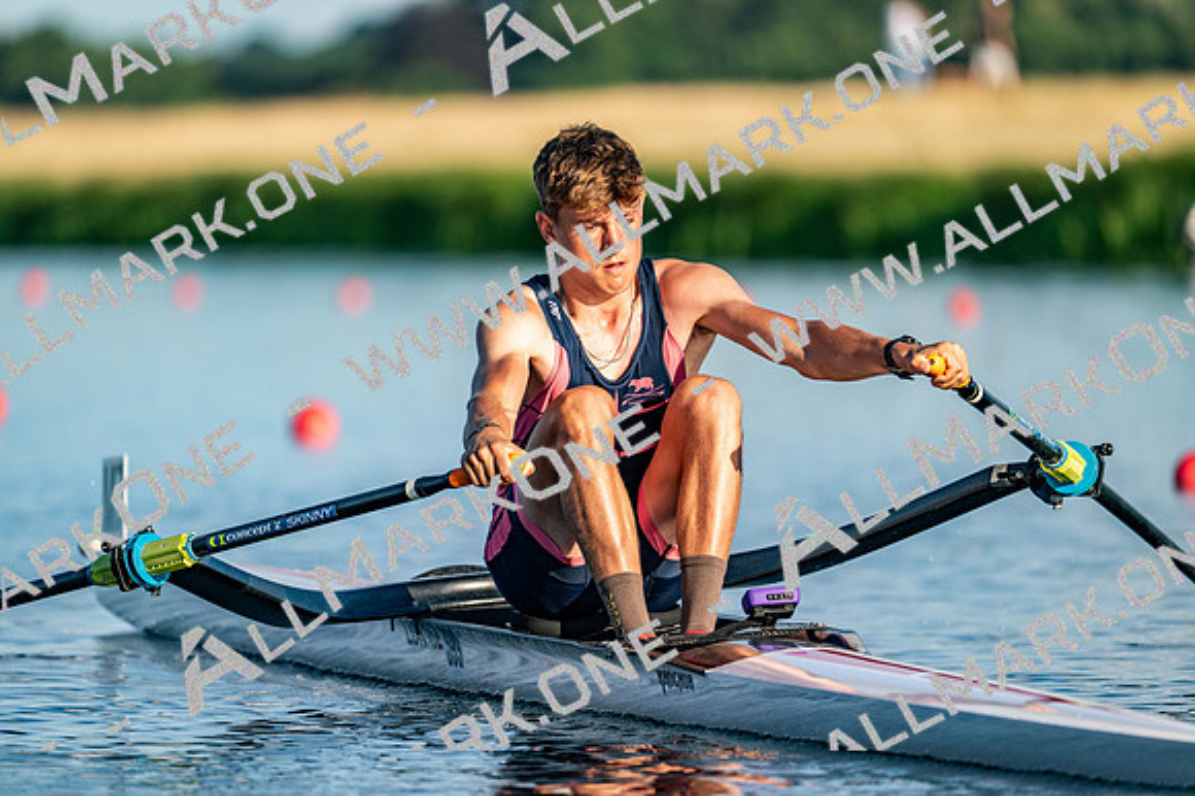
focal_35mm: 400
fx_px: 13273
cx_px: 598
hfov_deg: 5.2
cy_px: 398
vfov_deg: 3.4
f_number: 4.5
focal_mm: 400
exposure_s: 1/2500
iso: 320
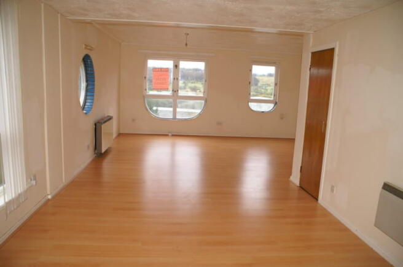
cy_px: 134
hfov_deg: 67.5
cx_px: 202
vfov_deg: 47.8
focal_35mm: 27
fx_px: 302
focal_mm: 18
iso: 100
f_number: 3.5
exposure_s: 1/160
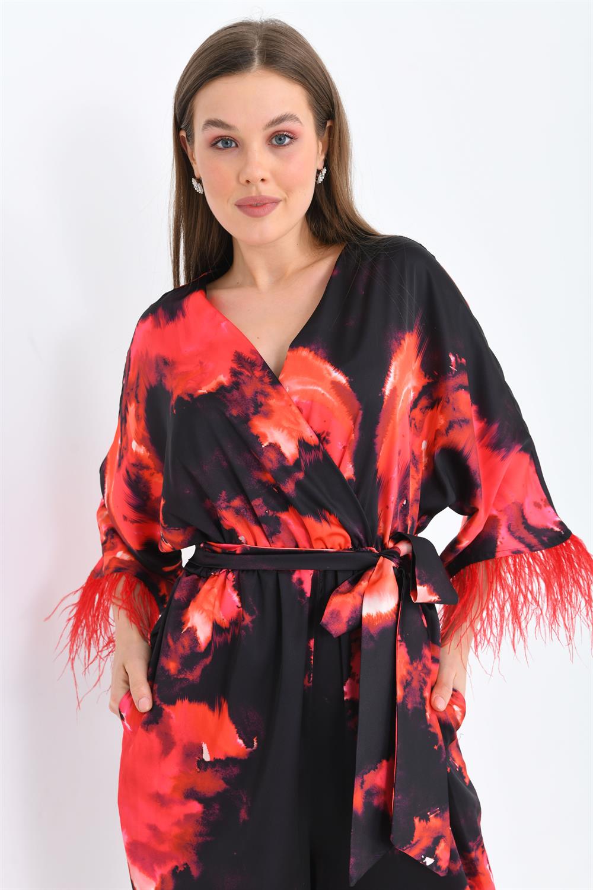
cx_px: 296
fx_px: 1285
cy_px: 445
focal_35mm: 52
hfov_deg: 26.0
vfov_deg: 38.2
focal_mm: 52
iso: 125
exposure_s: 1/125
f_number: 6.3
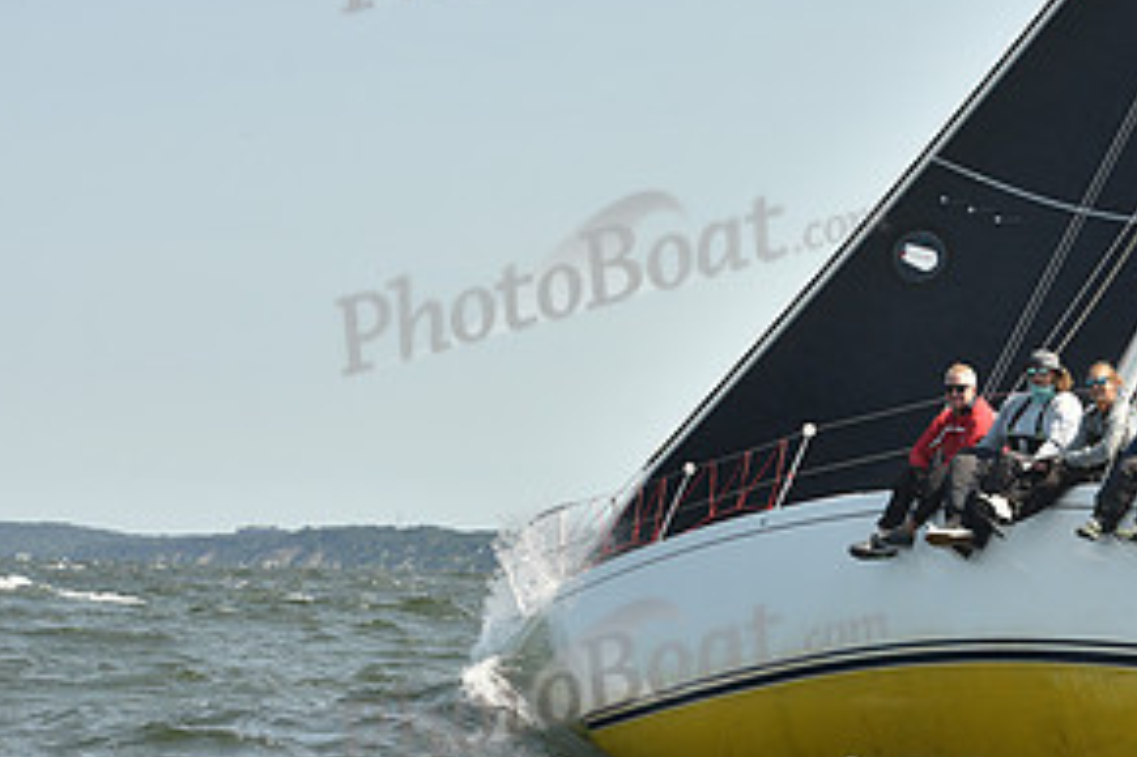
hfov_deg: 11.3
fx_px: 5682
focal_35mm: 180
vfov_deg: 7.6
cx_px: 1094
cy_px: 422
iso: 250
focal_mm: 90
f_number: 8
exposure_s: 1/800
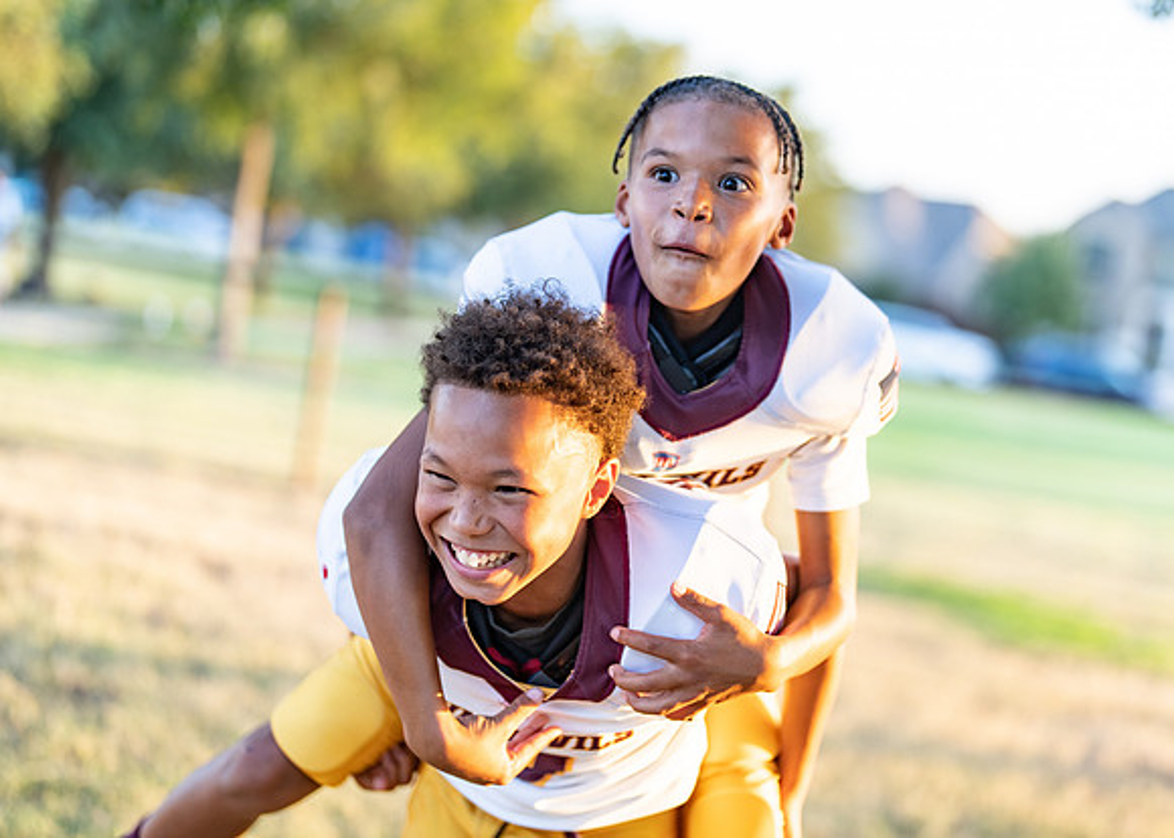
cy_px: 357
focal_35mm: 60
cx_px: 722
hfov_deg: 32.5
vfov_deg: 23.6
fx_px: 2005
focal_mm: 50
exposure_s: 1/500
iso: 100
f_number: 1.2
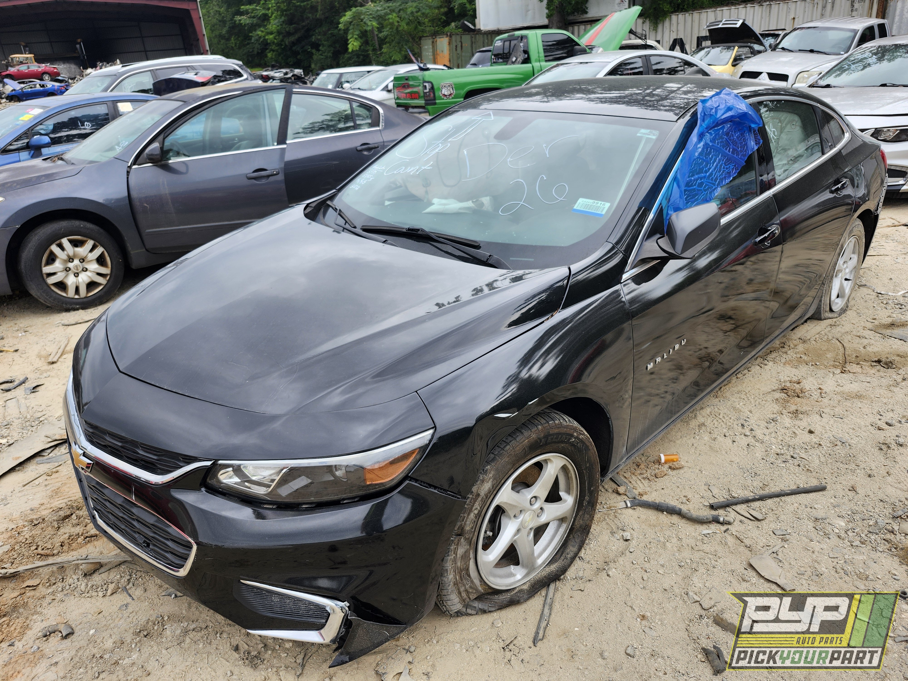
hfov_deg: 73.9
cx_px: 454
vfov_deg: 58.9
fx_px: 603
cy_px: 340
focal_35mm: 23
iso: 25
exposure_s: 1/274
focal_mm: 5.54
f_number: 1.8
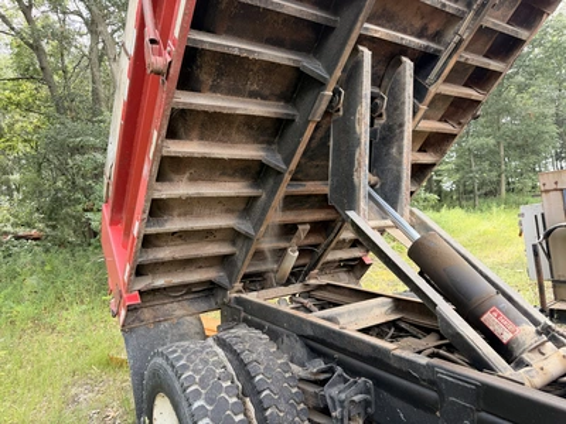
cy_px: 212
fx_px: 392
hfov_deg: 71.6
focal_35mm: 24
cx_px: 283
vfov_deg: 56.8
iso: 100
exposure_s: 1/372
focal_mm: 6.76
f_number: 1.78
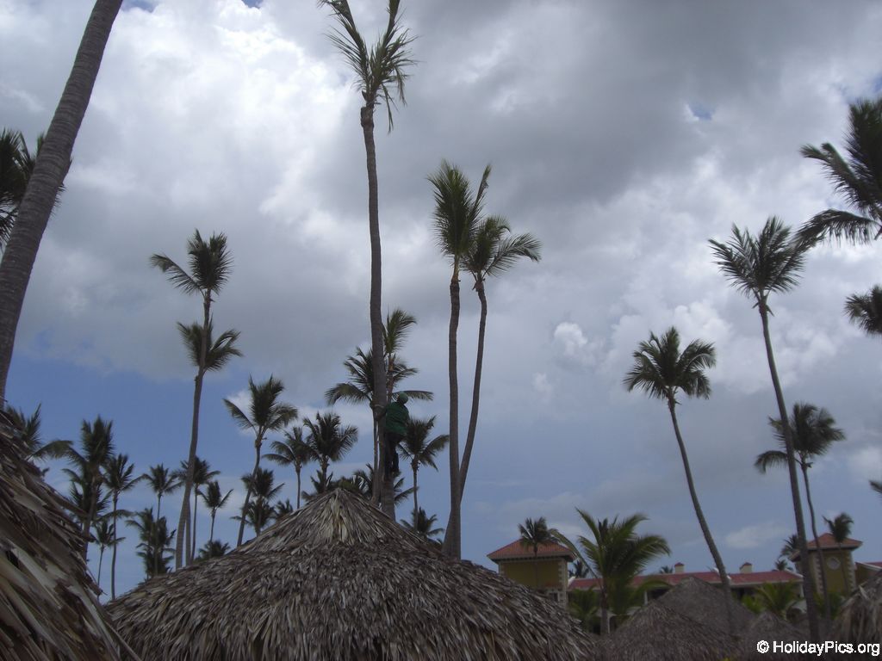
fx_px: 968
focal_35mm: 38
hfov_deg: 49.0
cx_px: 441
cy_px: 330
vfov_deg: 37.7
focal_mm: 6.2
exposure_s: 1/320
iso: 64
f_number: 8
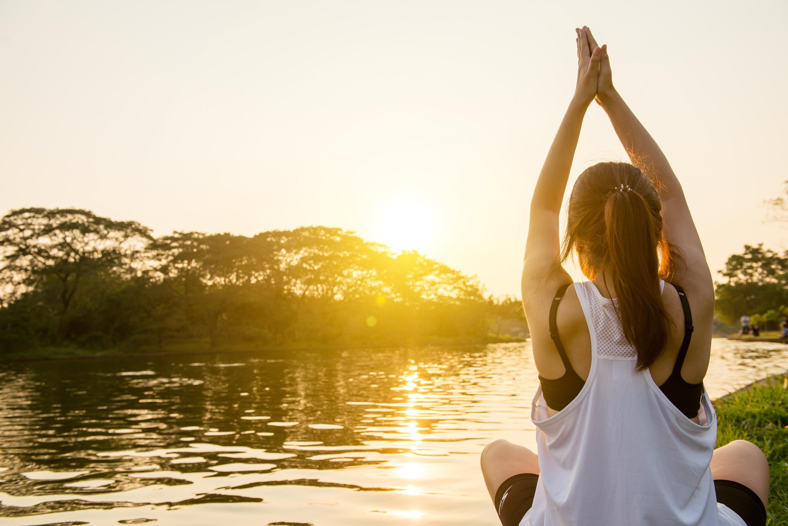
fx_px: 744
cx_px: 394
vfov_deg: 38.9
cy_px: 263
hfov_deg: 55.8
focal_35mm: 34
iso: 200
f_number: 5.6
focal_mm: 34
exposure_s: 1/1000
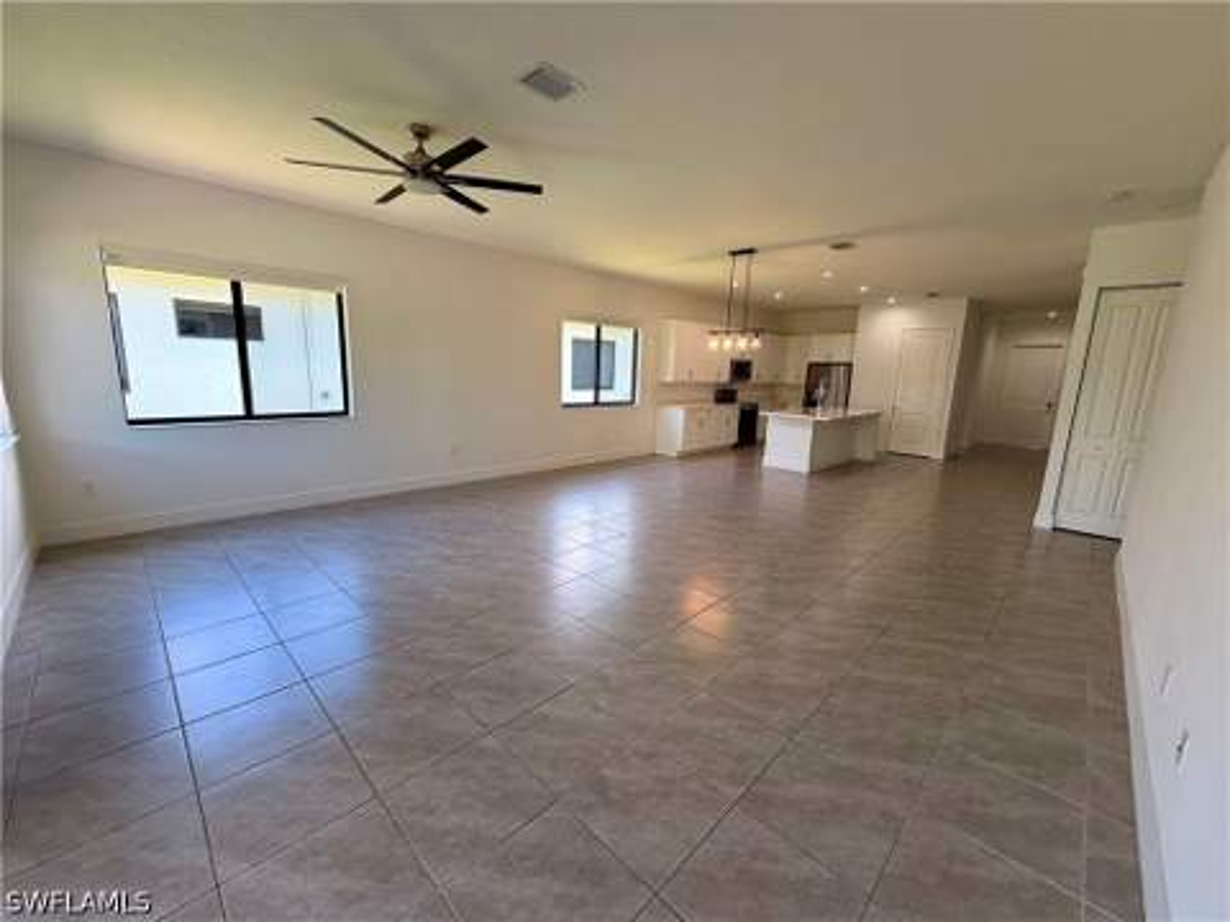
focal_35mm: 14
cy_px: 461
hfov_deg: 102.1
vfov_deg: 85.7
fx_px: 497
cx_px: 615
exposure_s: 1/120
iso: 160
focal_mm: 2.22
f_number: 2.2
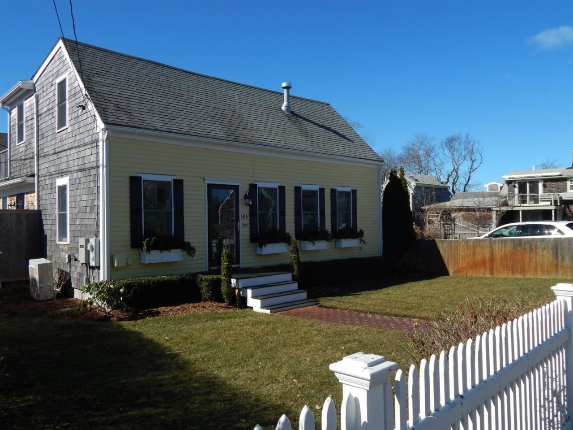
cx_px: 286
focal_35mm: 28
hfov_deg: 63.5
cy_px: 215
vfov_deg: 49.7
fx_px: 463
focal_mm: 5.1
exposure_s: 1/1250
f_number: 3.2
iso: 125
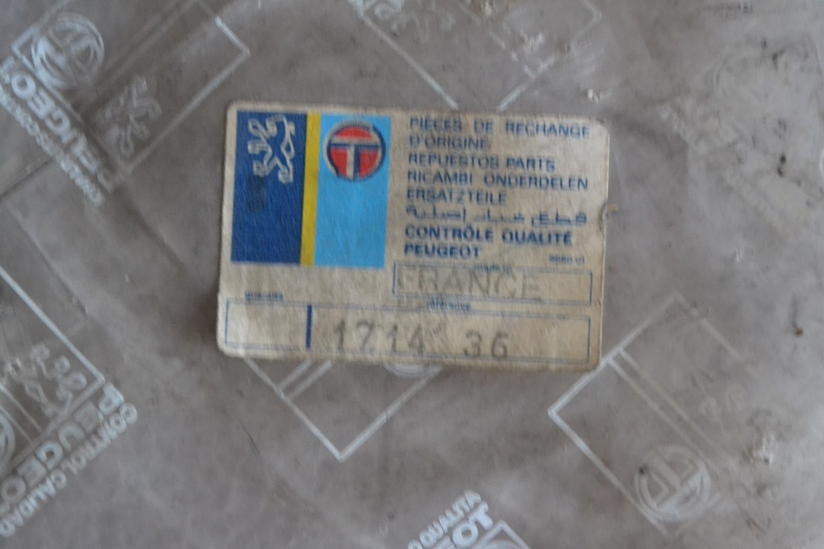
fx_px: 1888
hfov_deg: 24.6
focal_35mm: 82
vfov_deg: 16.6
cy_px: 274
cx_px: 412
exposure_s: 1/25
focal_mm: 55
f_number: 5.6
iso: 3200
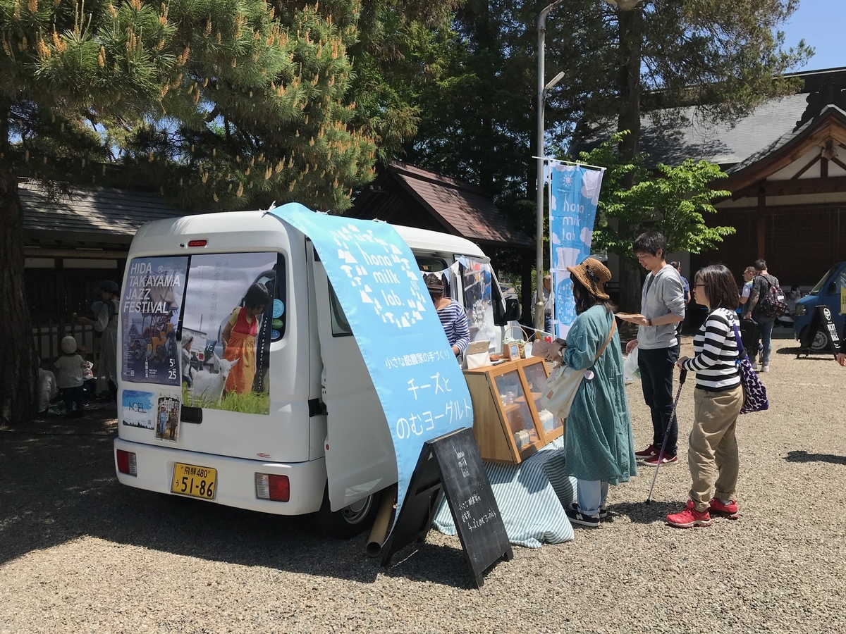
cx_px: 423
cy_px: 317
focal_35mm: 28
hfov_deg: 63.4
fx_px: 684
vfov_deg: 49.7
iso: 20
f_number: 1.8
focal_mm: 3.99
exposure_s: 1/2519
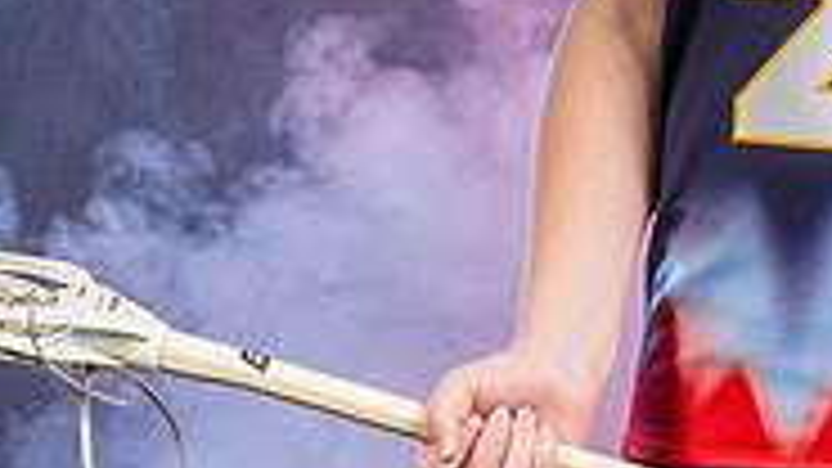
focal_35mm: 388
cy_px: 2
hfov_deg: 5.6
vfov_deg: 3.1
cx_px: 825
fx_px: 8559
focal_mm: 98
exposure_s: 1/200
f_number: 8
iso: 64
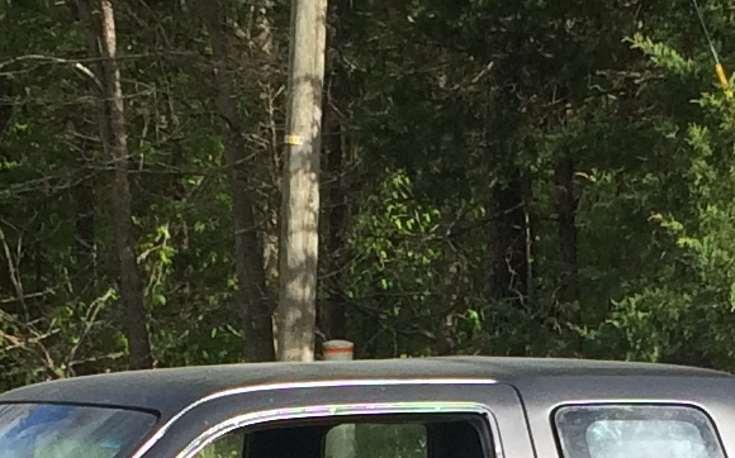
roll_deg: -1.9
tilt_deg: -15.3
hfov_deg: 12.1
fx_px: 3464
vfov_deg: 7.3
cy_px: 955
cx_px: 518
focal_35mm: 173
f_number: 2.2
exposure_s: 1/1140
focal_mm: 4.15
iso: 32
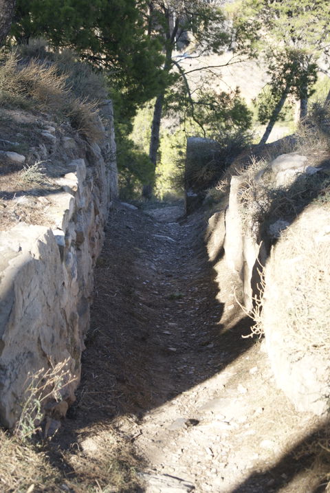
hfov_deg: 16.6
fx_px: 1131
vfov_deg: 24.6
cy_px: 246
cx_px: 165
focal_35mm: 82
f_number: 5.6
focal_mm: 55
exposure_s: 1/100
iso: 100
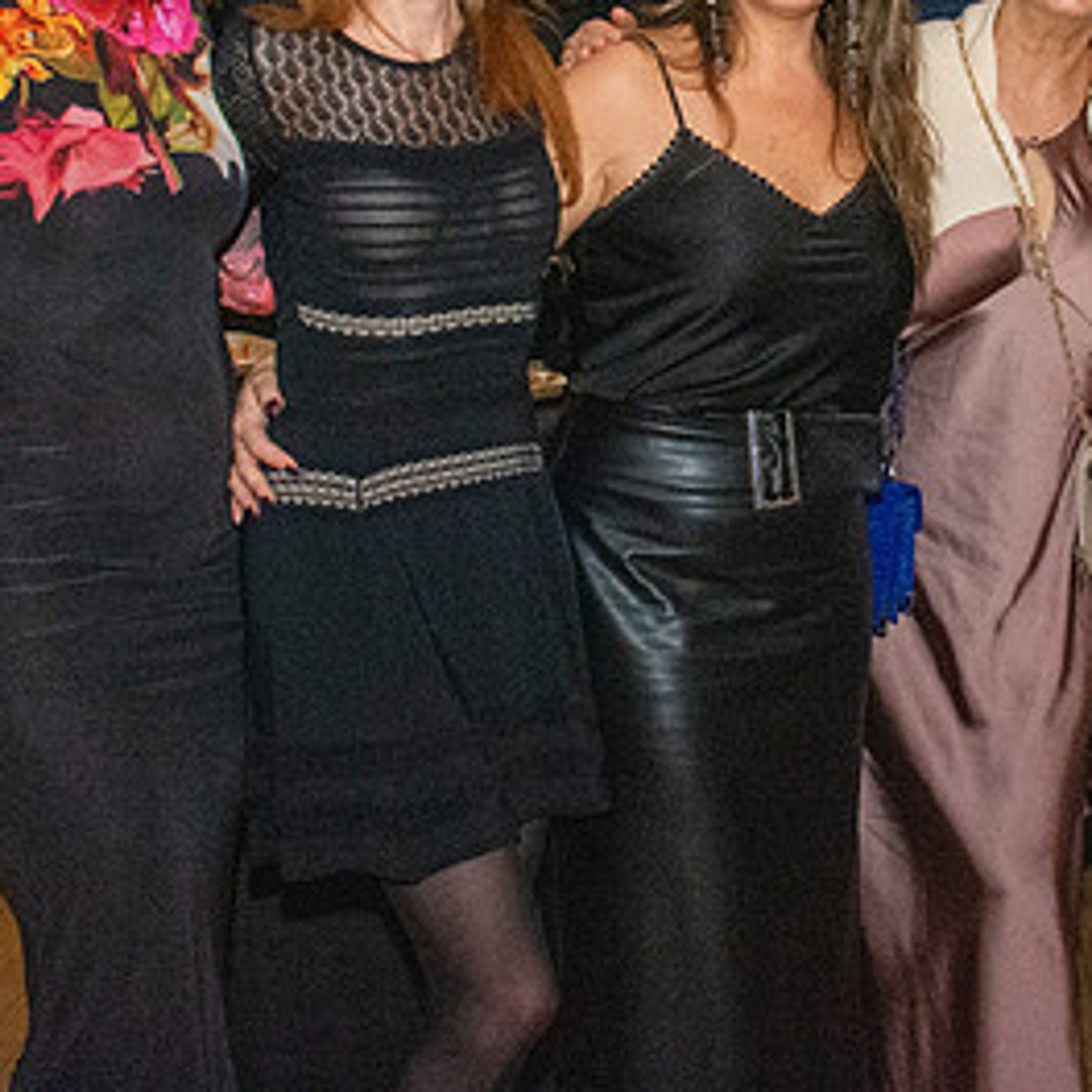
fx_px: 2677
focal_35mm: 75
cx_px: 776
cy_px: 212
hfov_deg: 22.9
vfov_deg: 22.7
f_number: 14
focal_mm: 24
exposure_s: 1/160
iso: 5000
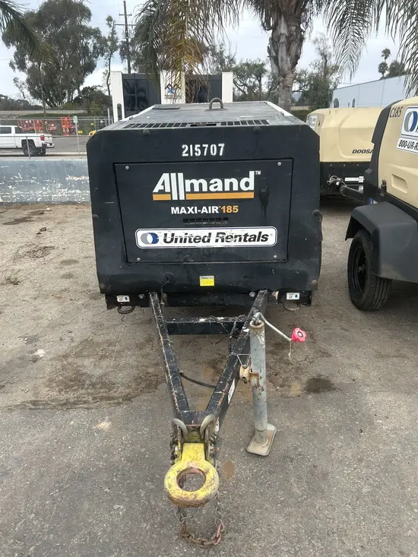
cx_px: 209
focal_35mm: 26
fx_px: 418
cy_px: 278
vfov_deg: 67.3
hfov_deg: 53.1
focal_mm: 5.7
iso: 50
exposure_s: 1/121
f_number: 1.5
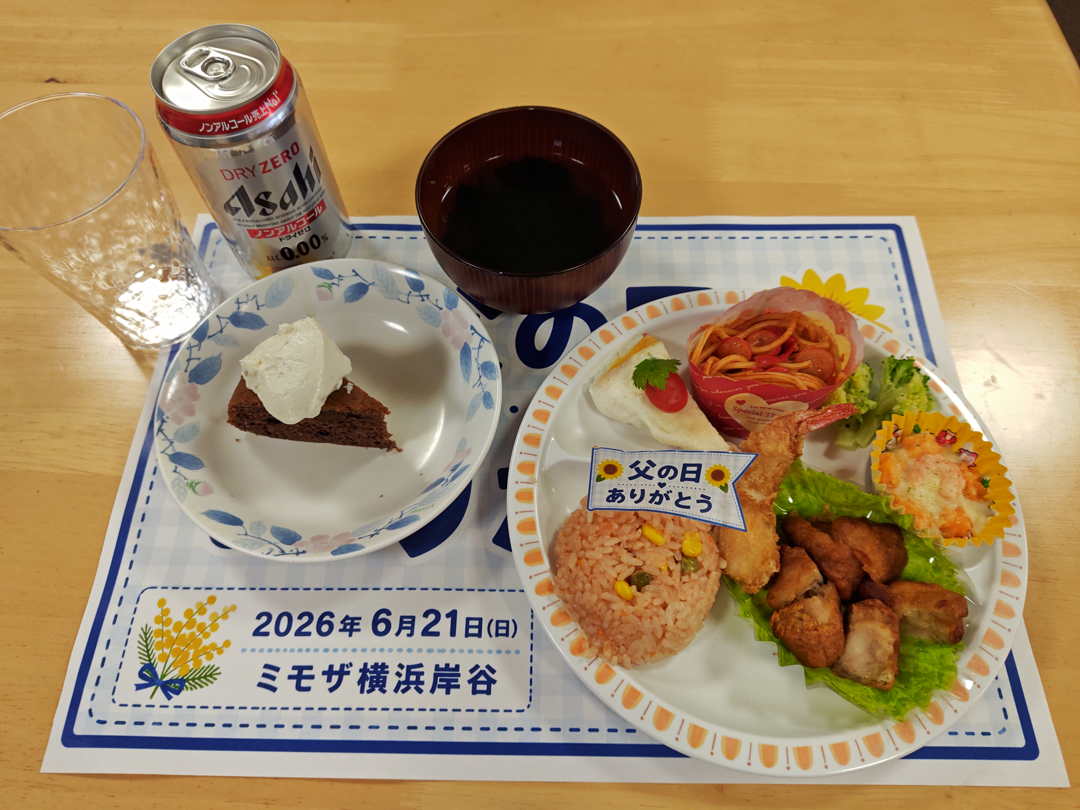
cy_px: 405
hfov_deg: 73.9
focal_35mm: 23
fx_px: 718
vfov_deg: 58.9
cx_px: 540
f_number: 1.9
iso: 203
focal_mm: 5.56
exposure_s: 1/60
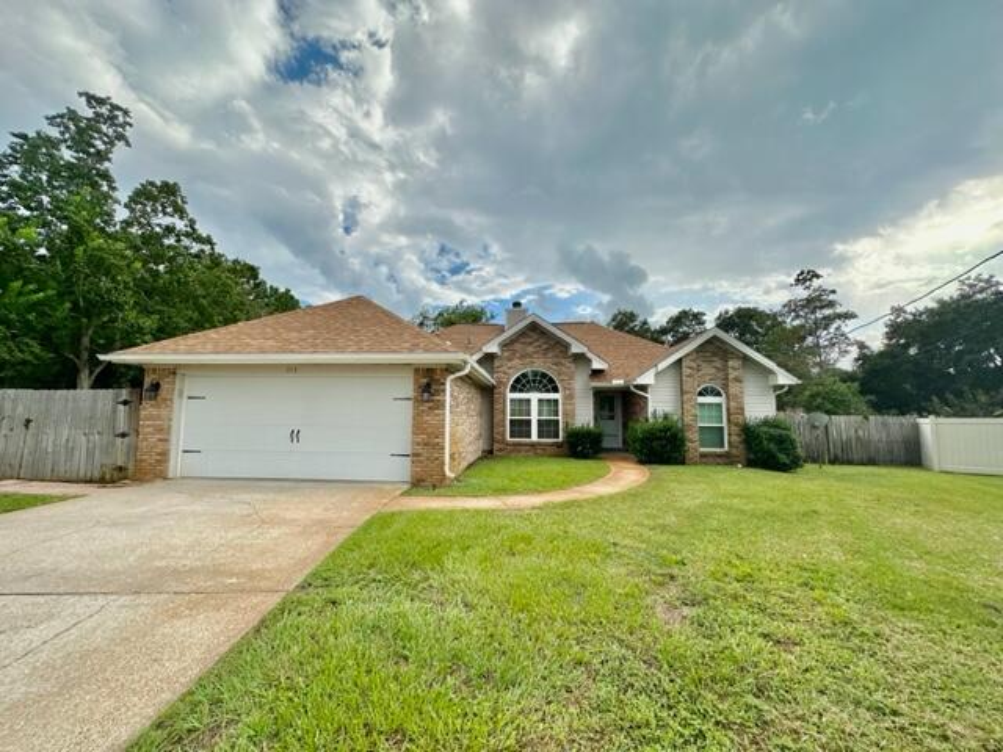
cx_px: 502
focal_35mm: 14
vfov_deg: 85.7
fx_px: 406
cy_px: 376
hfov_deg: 102.1
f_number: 2.2
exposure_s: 1/1825
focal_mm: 2.22
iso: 40
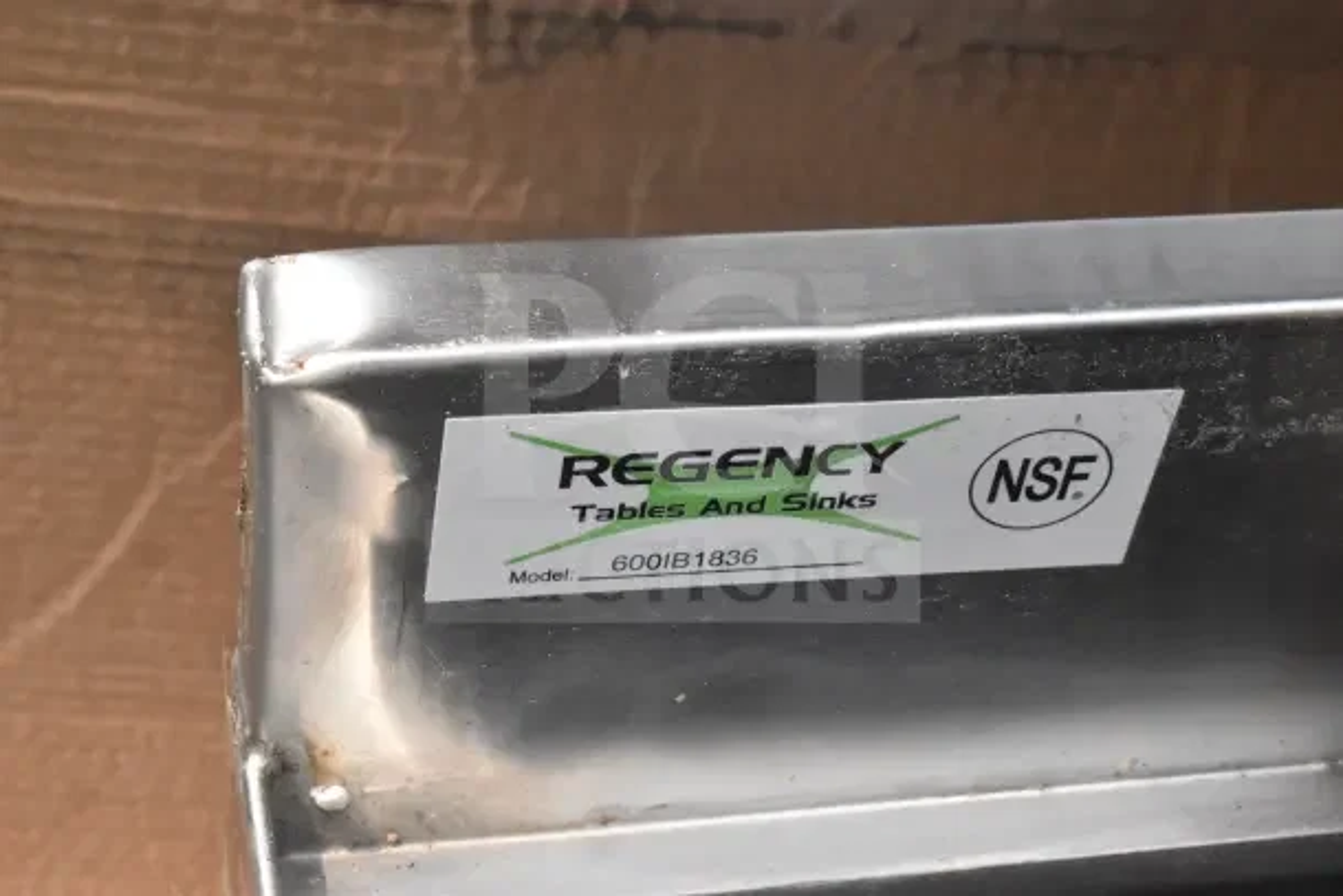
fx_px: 3078
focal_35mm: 82
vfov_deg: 16.6
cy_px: 448
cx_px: 672
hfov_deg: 24.6
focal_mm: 55
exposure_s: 1/1250
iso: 6400
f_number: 18
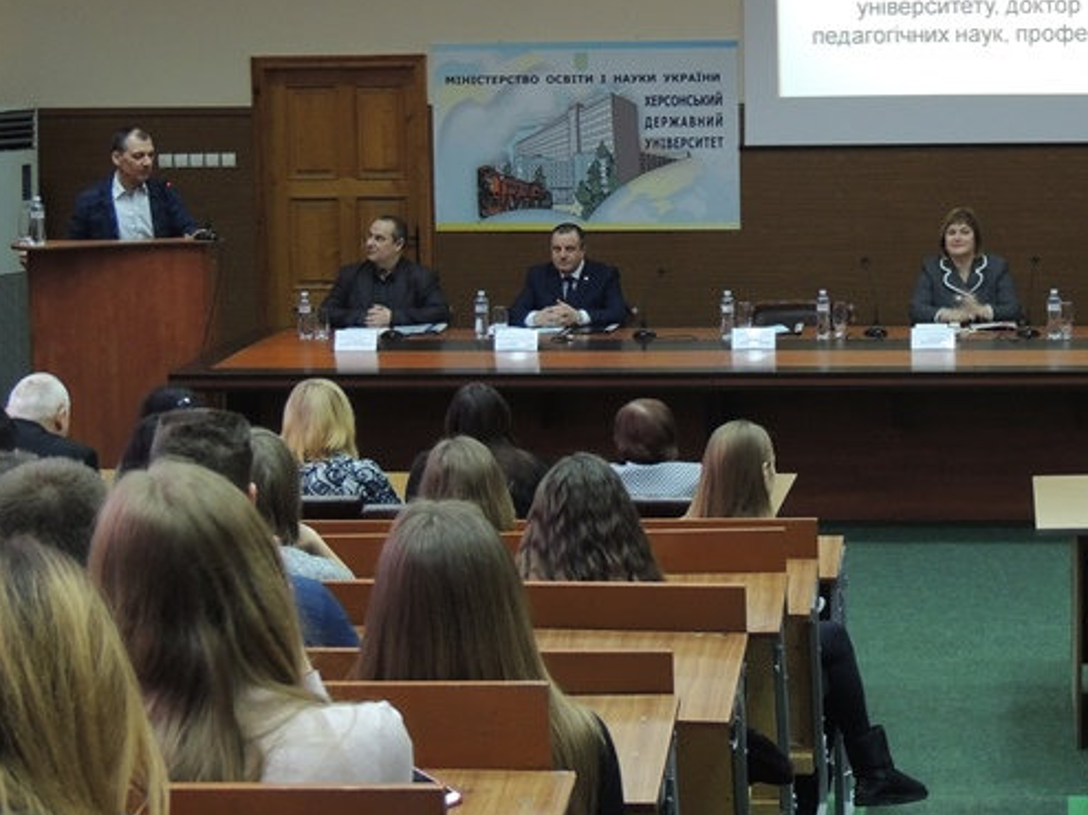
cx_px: 797
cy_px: 227
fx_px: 2545
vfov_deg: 18.1
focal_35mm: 81
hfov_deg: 23.9
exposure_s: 1/15
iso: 400
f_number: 3.6
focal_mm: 8.9
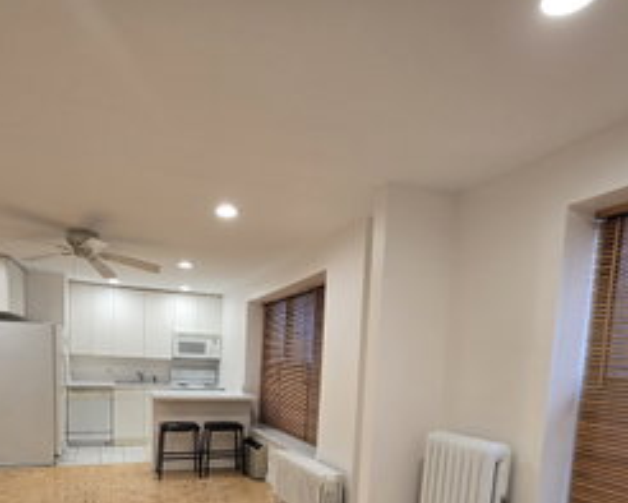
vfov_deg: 58.4
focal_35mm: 22
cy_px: 401
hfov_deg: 74.8
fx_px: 409
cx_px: 280
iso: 125
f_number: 2.2
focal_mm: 2.2
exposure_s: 1/60
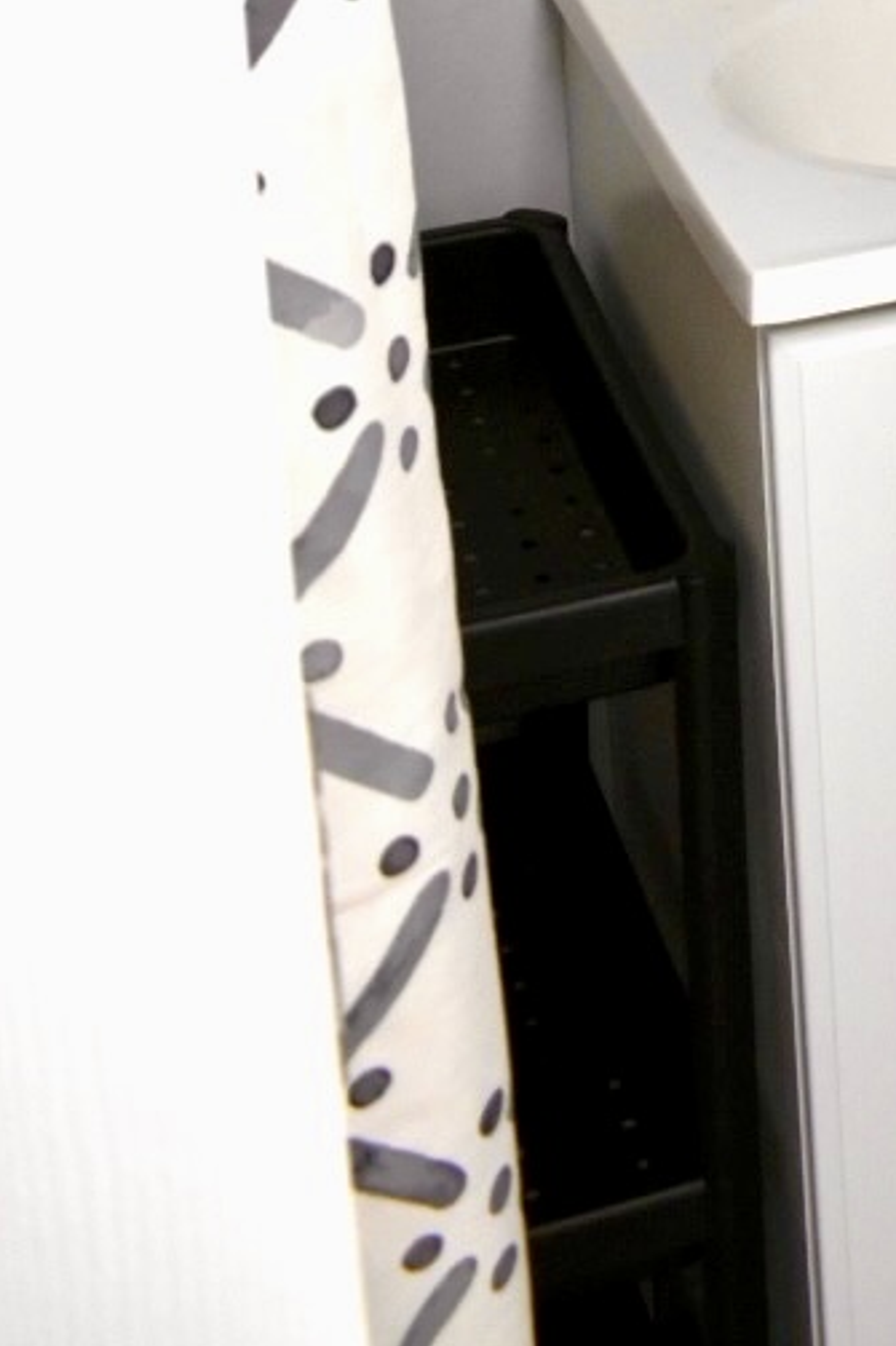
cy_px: -747
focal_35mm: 87
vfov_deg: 19.8
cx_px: 1321
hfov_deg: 14.7
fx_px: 3250
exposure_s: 1/250
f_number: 3.5
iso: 800
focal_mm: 18
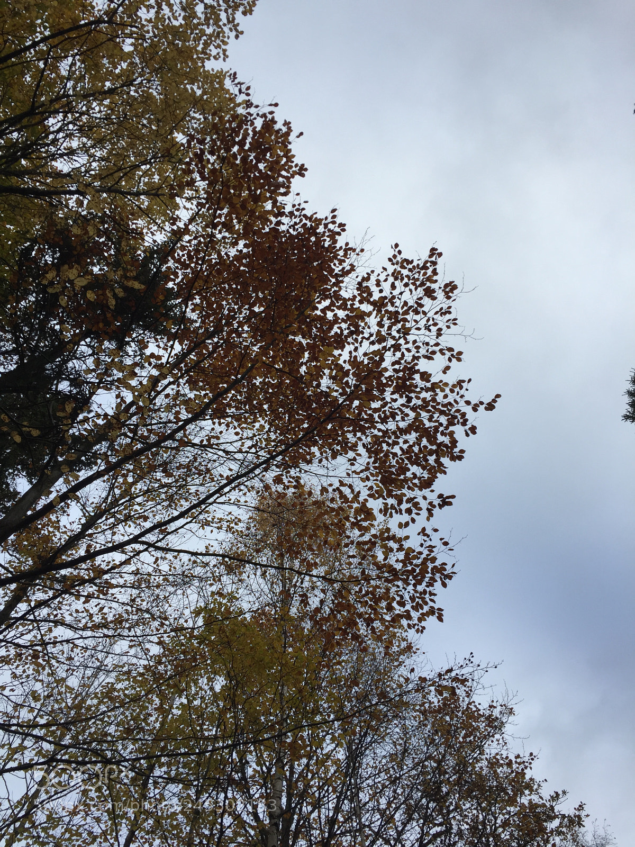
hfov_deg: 48.2
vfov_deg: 61.7
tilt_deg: +74.9
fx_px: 709
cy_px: 424
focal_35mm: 29
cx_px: 318
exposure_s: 1/824
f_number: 2.2
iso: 32
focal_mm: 4.15
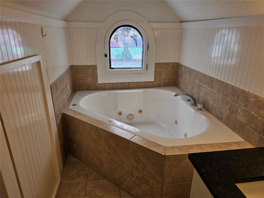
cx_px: 132
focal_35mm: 23
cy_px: 99
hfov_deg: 73.9
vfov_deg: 58.9
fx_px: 175
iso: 32
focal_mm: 6.3
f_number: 1.7
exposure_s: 1/120
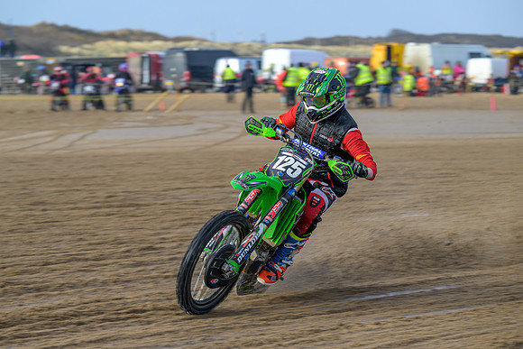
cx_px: 262
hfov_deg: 11.4
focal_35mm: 180
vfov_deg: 7.6
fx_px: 2615
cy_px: 174
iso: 250
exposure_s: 1/320
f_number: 8
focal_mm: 180
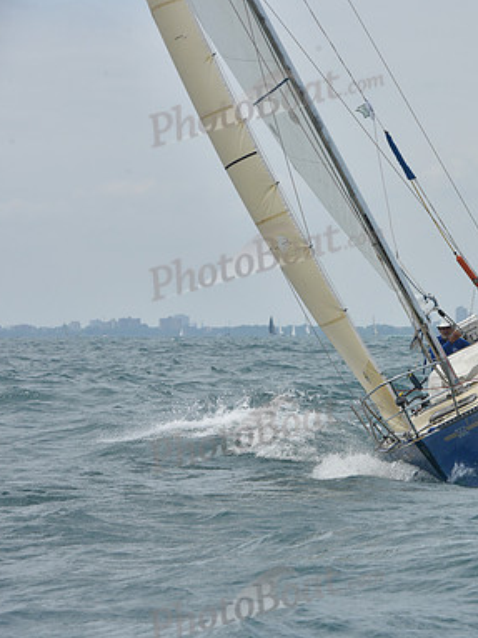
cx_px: 471
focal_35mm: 211
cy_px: 321
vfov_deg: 9.4
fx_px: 3887
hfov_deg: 7.0
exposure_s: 1/800
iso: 250
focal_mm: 145
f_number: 11
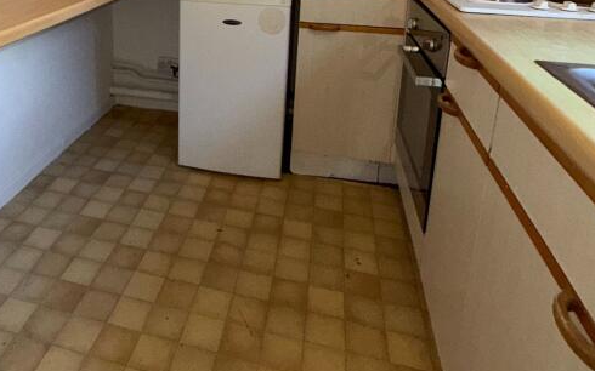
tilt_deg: -13.4
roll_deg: -0.7
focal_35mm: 31
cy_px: 30
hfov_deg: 59.2
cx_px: 178
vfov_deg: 37.6
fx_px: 503
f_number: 2.2
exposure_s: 1/103
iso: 125
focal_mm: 2.22
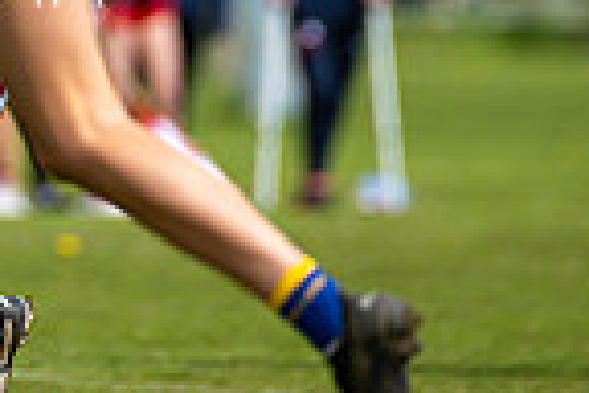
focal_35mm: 1206
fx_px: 19730
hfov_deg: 1.7
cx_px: -160
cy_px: -133
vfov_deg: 1.1
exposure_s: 1/6400
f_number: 2.8
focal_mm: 300
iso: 200
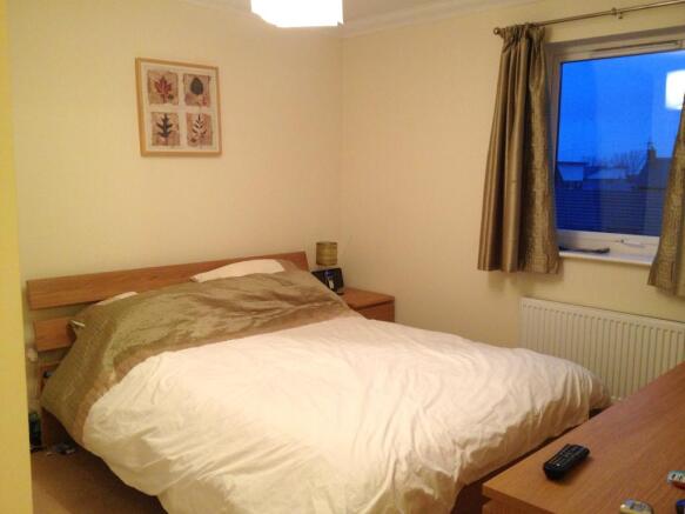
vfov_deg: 40.7
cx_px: 342
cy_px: 257
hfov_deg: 52.6
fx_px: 692
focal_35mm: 35
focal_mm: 4.28
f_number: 2.4
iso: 200
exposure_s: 1/20
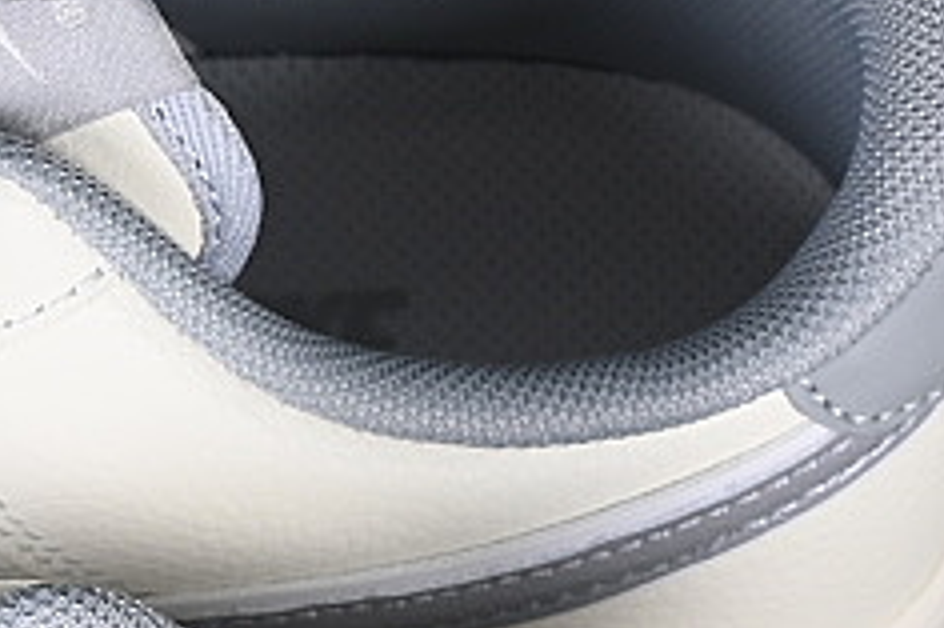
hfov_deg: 6.0
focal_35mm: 343
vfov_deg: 4.0
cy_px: 936
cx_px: -340
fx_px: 8988
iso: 160
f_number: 7.1
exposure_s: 1/80
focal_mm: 50
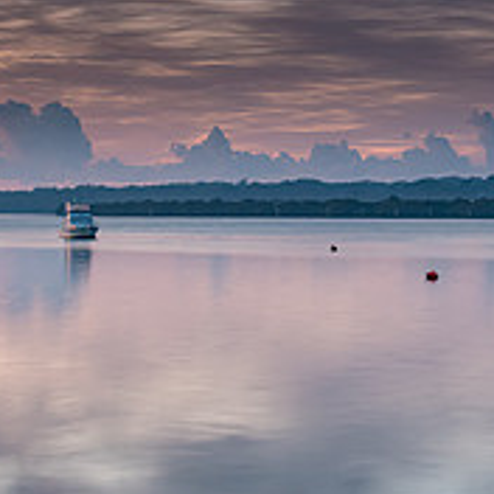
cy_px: 232
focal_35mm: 102
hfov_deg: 17.0
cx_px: 150
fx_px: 1647
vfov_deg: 17.1
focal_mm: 35
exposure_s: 1.3
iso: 200
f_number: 7.1
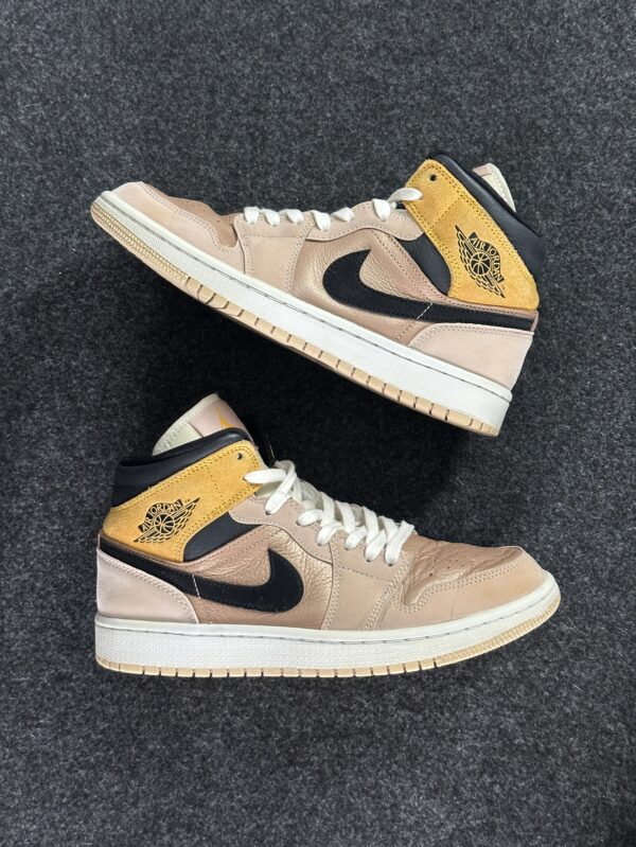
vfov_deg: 39.6
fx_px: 1175
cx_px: 318
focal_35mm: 48
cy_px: 424
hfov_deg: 30.3
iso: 250
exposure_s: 1/50
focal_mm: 6.86
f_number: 1.78
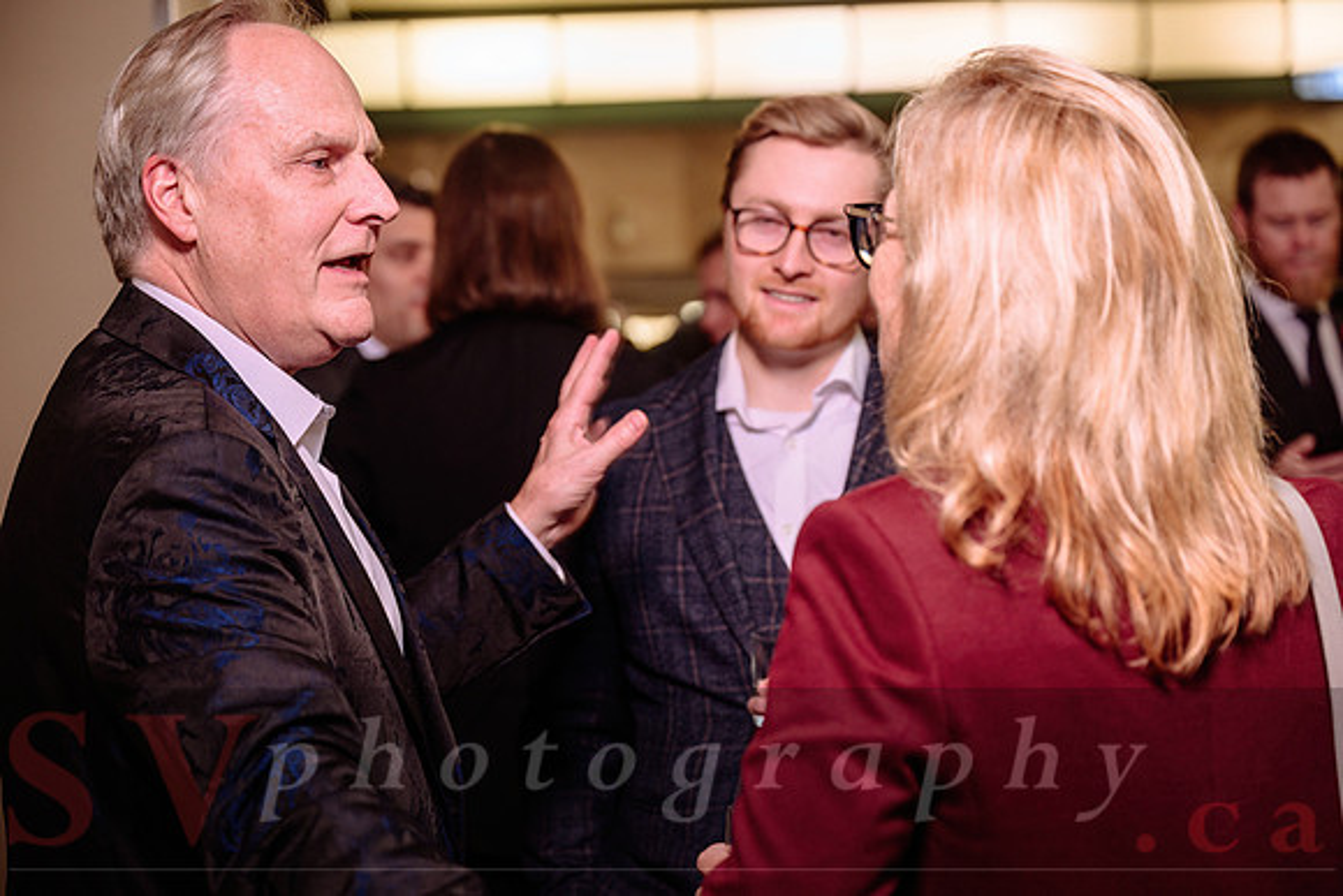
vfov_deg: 19.5
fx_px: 2612
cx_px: 672
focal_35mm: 70
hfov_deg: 28.8
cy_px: 448
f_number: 3.5
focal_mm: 70
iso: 800
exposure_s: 1/50
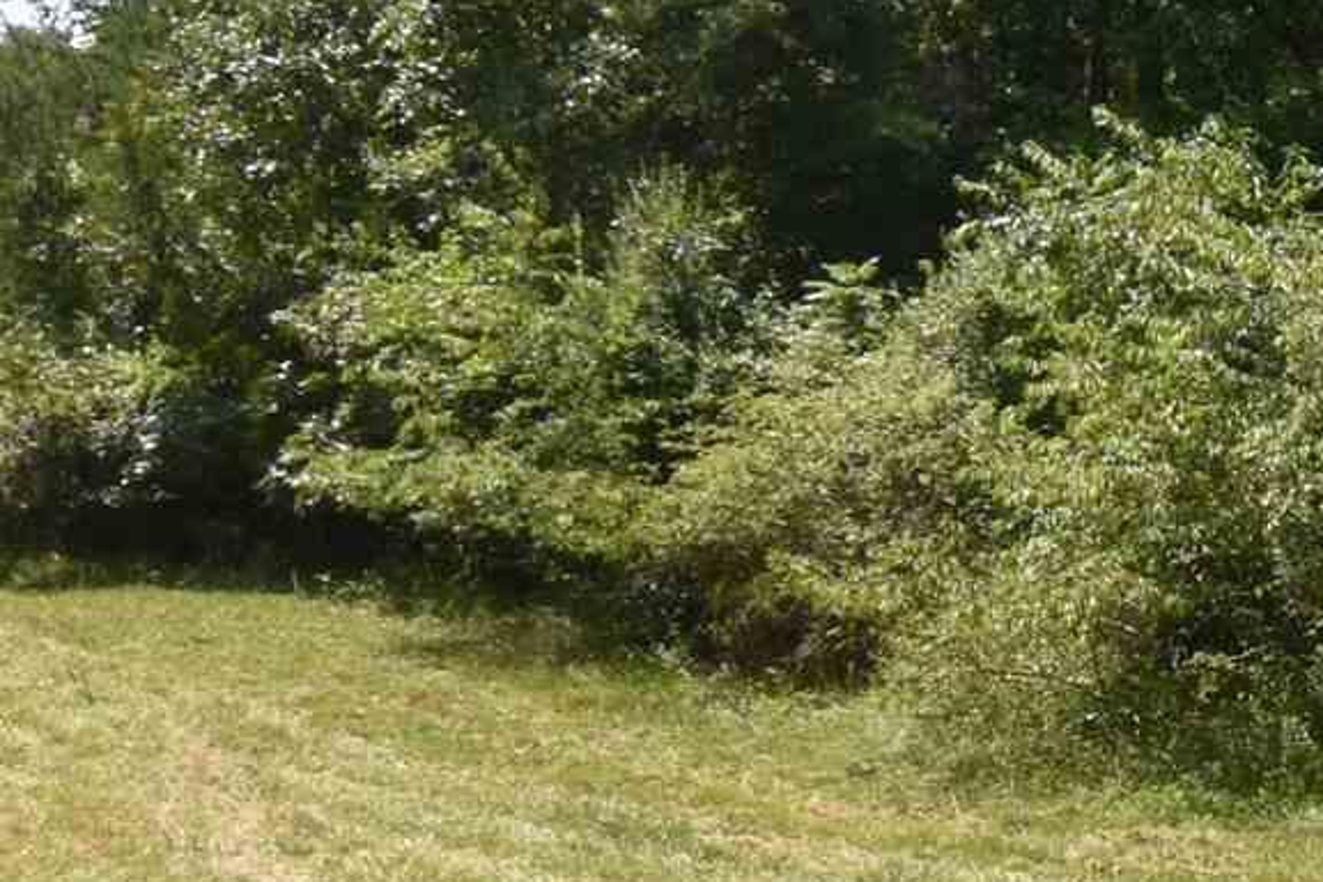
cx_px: 1690
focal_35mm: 80
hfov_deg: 22.8
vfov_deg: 16.9
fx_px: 2940
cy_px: 691
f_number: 8
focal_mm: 10
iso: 140
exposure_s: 1/250
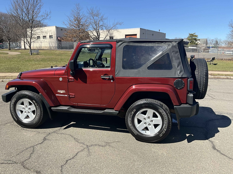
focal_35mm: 29
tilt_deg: -10.4
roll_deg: +1.1
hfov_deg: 61.7
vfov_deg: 48.2
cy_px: 87
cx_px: 116
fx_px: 195
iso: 25
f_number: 1.8
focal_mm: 3
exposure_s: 1/1168
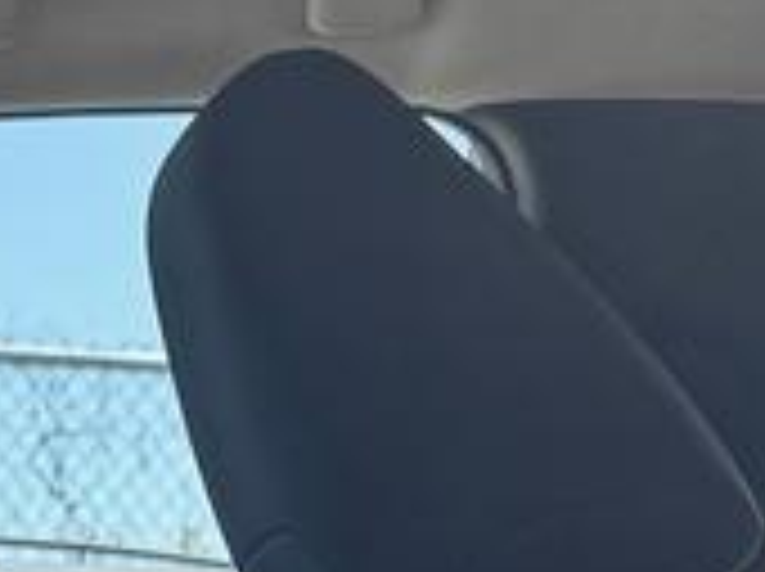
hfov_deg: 10.8
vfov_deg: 7.4
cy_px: 1563
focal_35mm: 181
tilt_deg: -6.1
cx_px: -130
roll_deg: +0.9
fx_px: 3994
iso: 80
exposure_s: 1/356
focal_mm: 6.76
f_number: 1.78
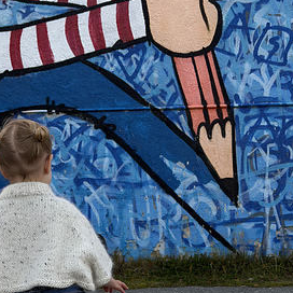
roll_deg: +2.0
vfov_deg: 21.8
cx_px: 94
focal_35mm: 78
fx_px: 747
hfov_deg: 22.1
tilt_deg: -2.0
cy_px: 249
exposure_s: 1/587
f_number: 1.78
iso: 64
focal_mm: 6.76
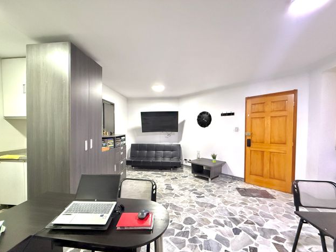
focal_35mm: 15
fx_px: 146
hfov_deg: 98.1
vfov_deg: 81.6
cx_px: 163
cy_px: 134
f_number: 2.2
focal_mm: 2.22
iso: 1250
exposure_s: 1/60
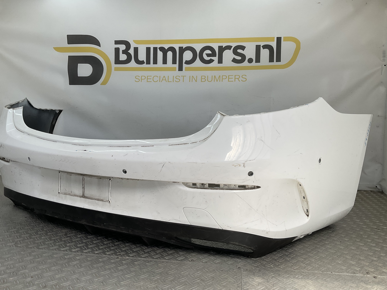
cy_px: 145
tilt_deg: -7.0
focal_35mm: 29
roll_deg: -1.9
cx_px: 194
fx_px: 324
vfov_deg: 48.2
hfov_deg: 61.7
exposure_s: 1/562
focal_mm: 3
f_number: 1.8
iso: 16
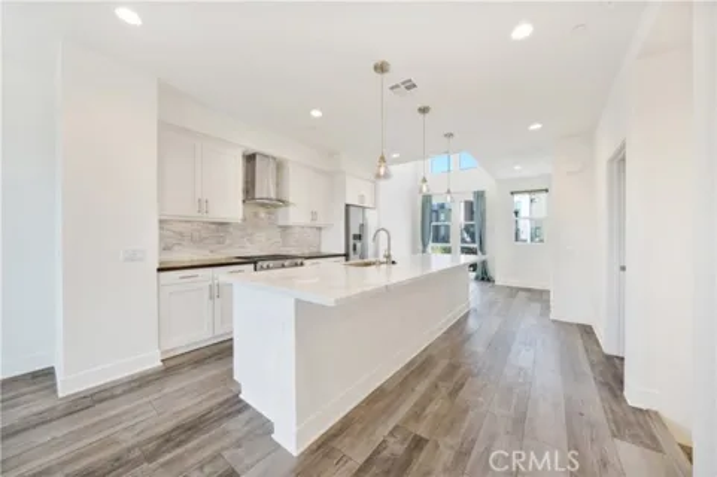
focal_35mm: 12
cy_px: 238
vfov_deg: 89.9
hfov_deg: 112.7
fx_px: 239
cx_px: 358
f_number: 7.1
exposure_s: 1/60
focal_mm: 12
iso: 400
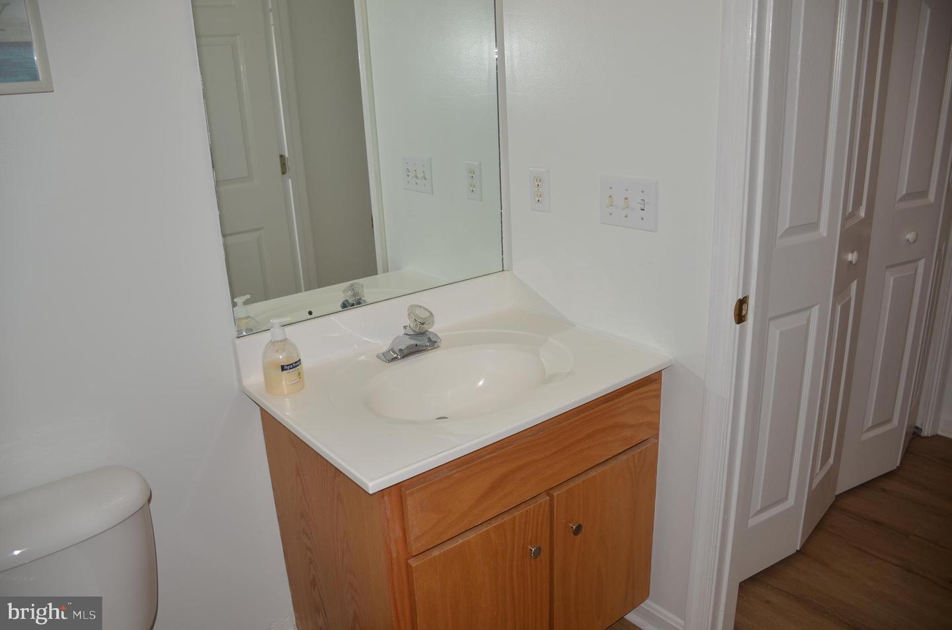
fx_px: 712
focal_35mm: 27
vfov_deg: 47.7
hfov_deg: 67.5
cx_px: 476
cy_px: 315
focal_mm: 18
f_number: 3.5
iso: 125
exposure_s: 1/250
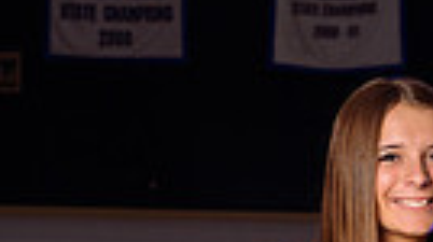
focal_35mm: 194
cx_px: 478
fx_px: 2225
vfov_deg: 5.9
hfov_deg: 11.0
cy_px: 629
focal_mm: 55
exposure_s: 1/250
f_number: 5.6
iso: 100
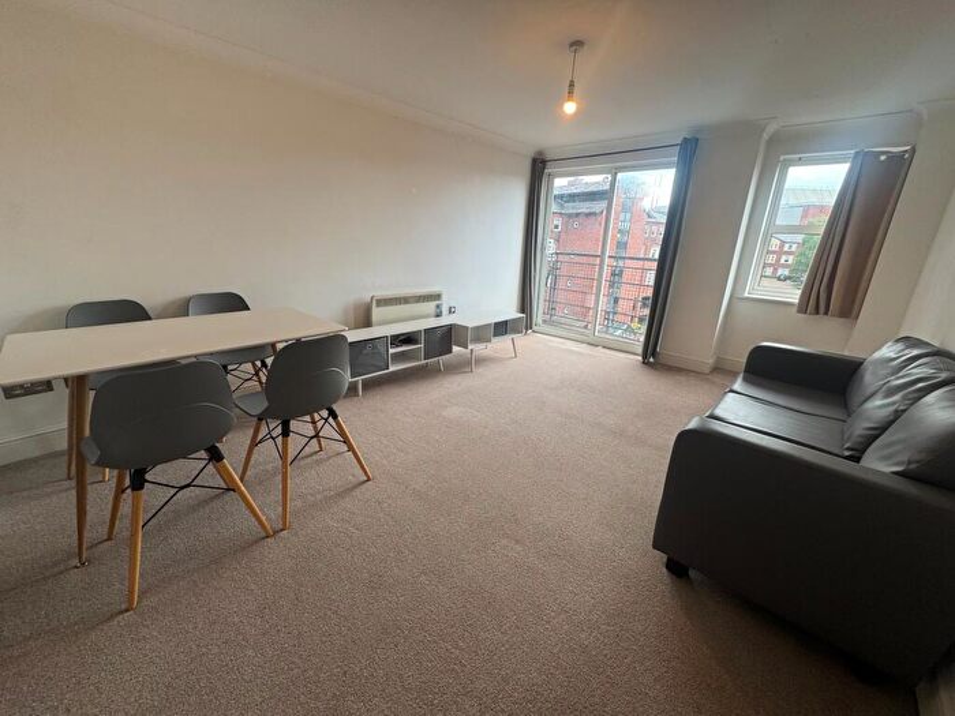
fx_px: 386
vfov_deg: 85.7
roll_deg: -2.3
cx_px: 478
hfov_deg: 102.1
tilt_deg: -16.1
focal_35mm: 14
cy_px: 358
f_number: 2.2
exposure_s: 1/102
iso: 40
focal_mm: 2.22
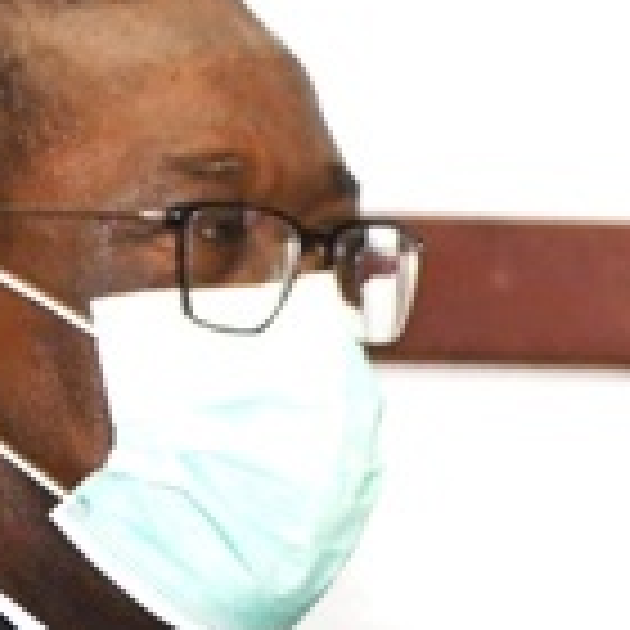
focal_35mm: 407
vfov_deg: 4.3
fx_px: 8380
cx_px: 1310
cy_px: 848
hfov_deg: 4.2
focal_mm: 56
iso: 4000
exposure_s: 1/100
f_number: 7.1
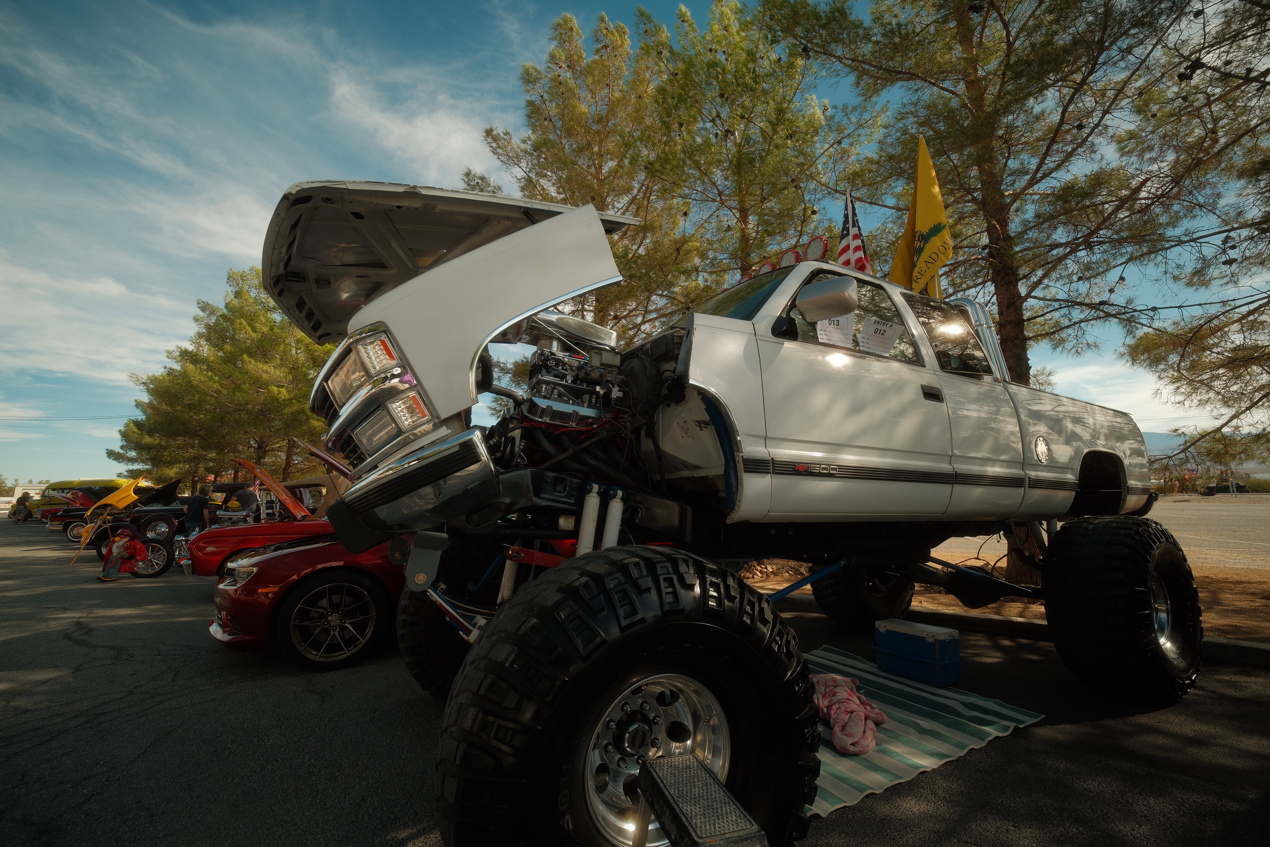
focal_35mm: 14
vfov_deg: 81.2
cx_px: 635
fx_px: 494
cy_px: 424
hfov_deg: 104.3
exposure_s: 1/240
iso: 125
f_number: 5.6
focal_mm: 9
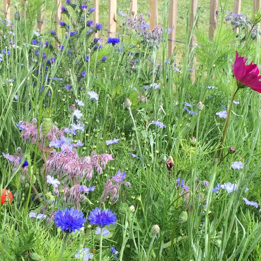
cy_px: 180
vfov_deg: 21.3
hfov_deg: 21.2
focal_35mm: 81
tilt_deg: -22.9
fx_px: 691
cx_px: 65
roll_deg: -1.1
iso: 32
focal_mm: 4.15
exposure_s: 1/622
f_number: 2.2
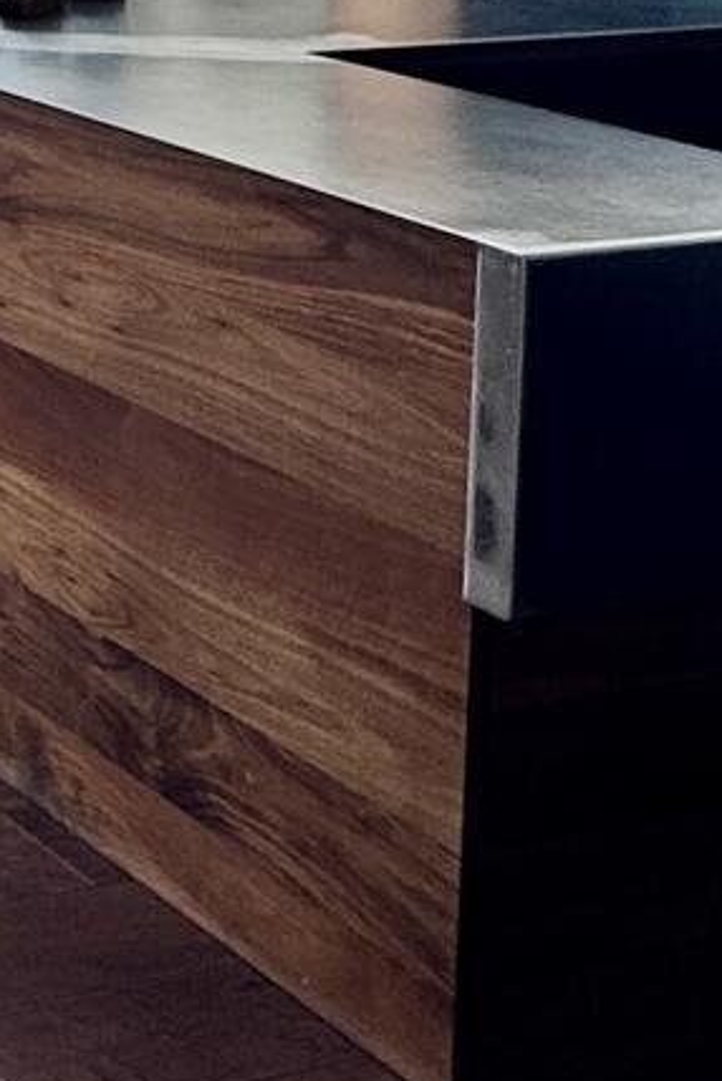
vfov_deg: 25.7
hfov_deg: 13.3
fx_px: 2042
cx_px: -1113
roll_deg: -0.1
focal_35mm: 68
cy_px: -303
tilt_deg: -3.5
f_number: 2.2
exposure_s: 1/157
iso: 40
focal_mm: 2.22
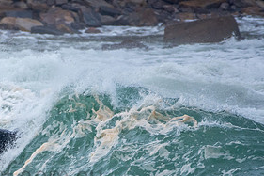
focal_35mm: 1548
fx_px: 11345
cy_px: 167
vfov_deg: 0.9
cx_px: 3
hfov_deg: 1.3
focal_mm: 500
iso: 360
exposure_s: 1/1000
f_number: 5.6
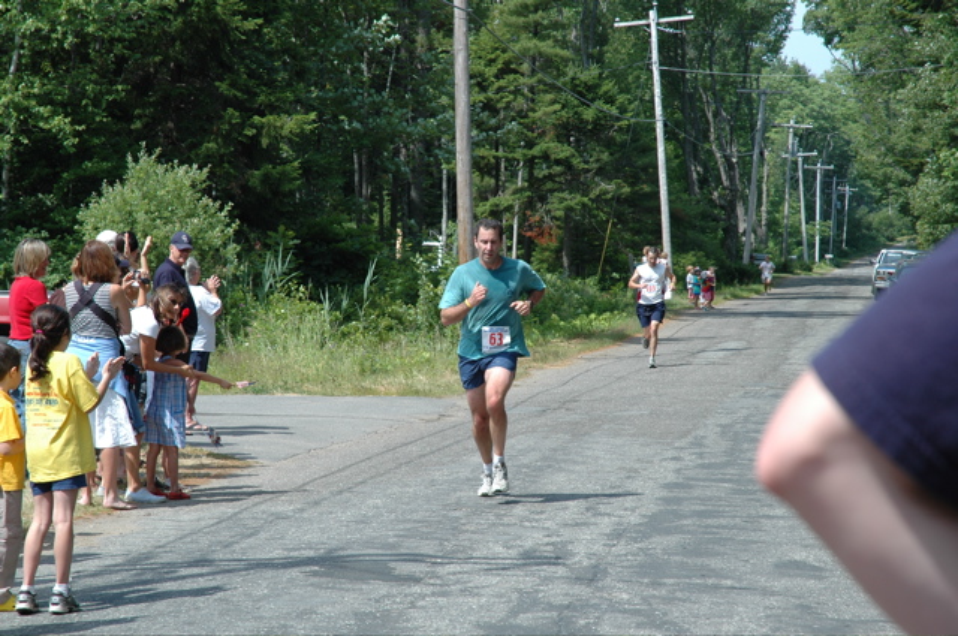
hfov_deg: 19.5
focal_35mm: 105
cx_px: 479
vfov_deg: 13.0
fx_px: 2791
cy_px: 318
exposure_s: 1/250
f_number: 8
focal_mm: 70
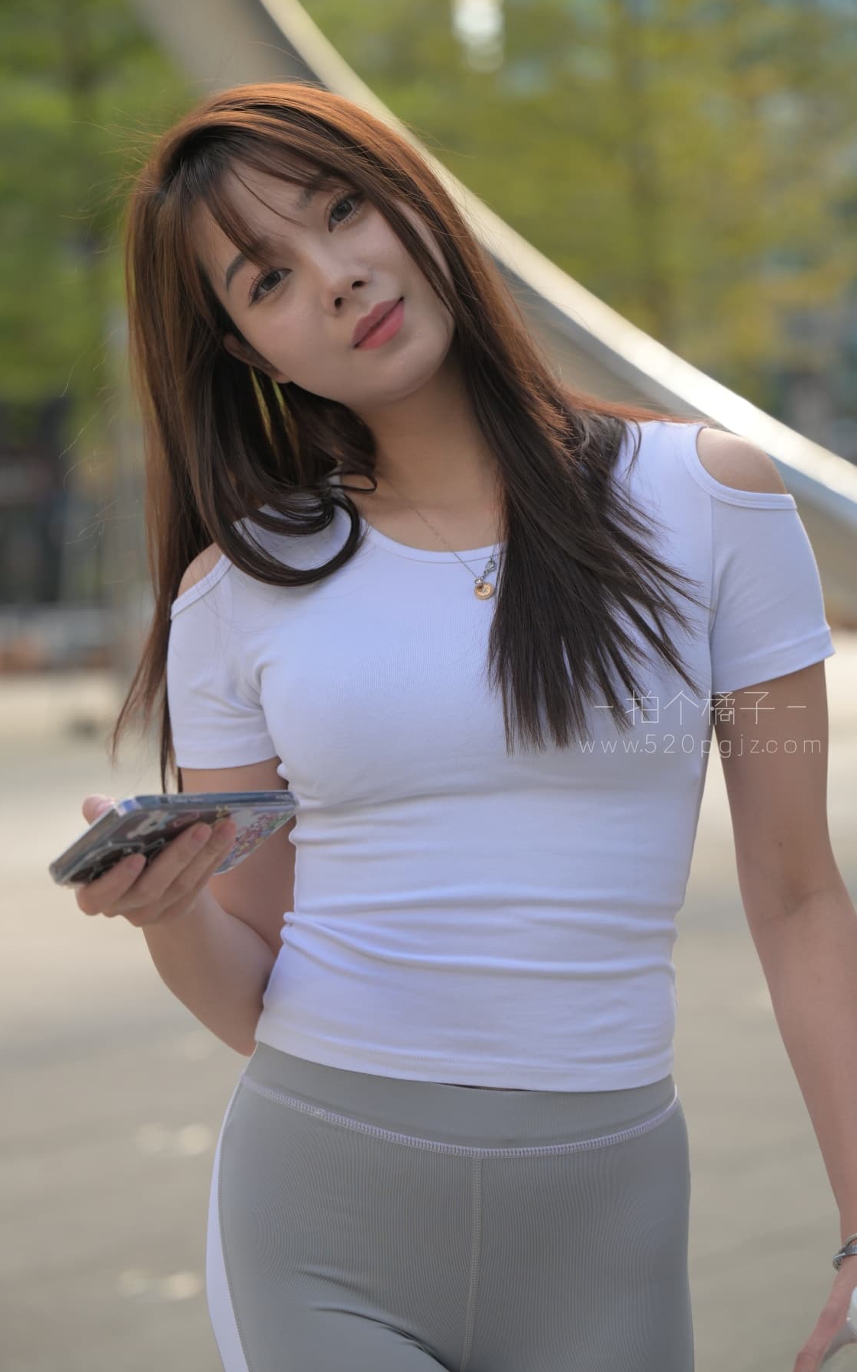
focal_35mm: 95
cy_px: 685
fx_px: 3551
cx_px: 411
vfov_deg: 21.9
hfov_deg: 13.8
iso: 400
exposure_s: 1/800
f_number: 3.5
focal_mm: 93
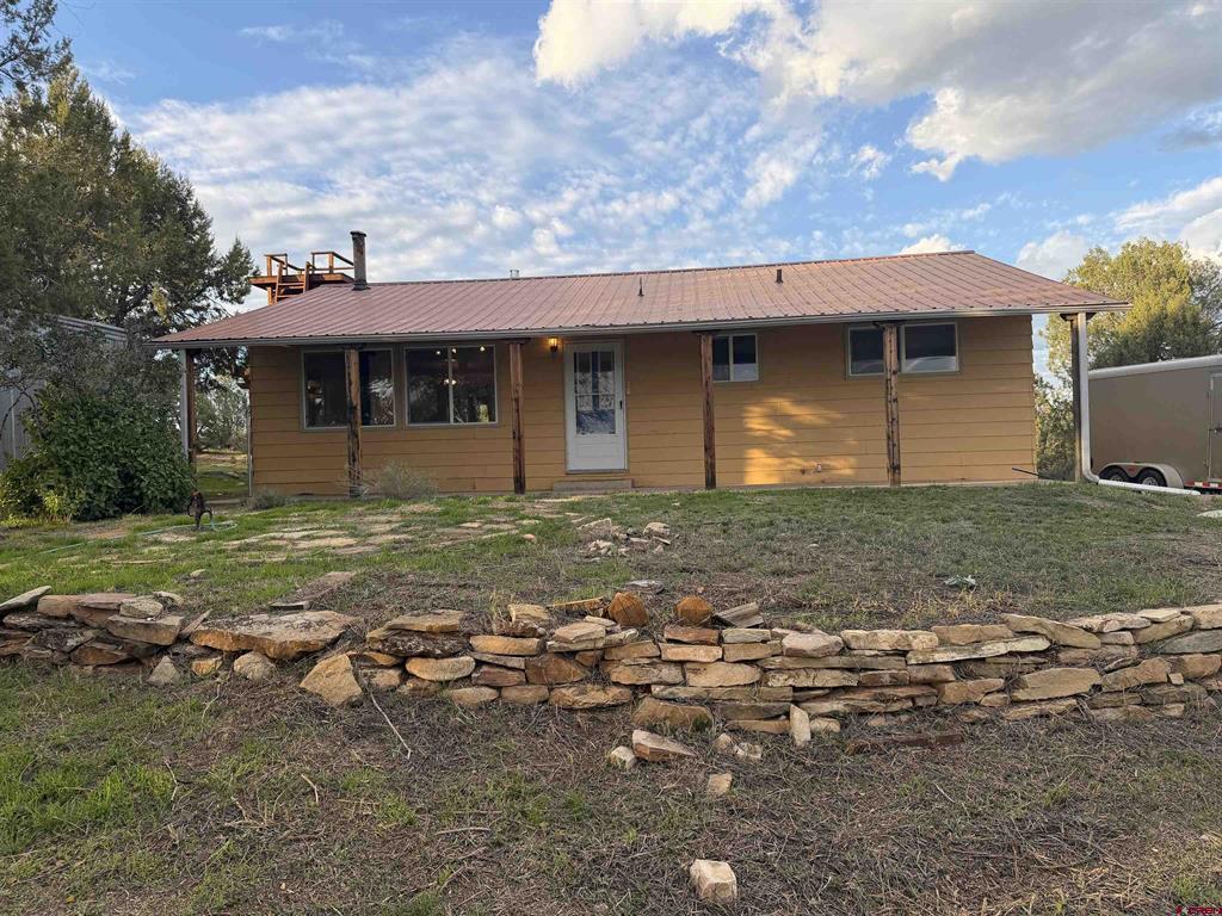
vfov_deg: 56.8
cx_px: 611
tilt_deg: +1.7
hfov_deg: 71.6
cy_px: 458
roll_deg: +2.1
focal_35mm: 24
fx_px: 847
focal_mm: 6.76
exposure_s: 1/1018
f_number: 1.78
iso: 80
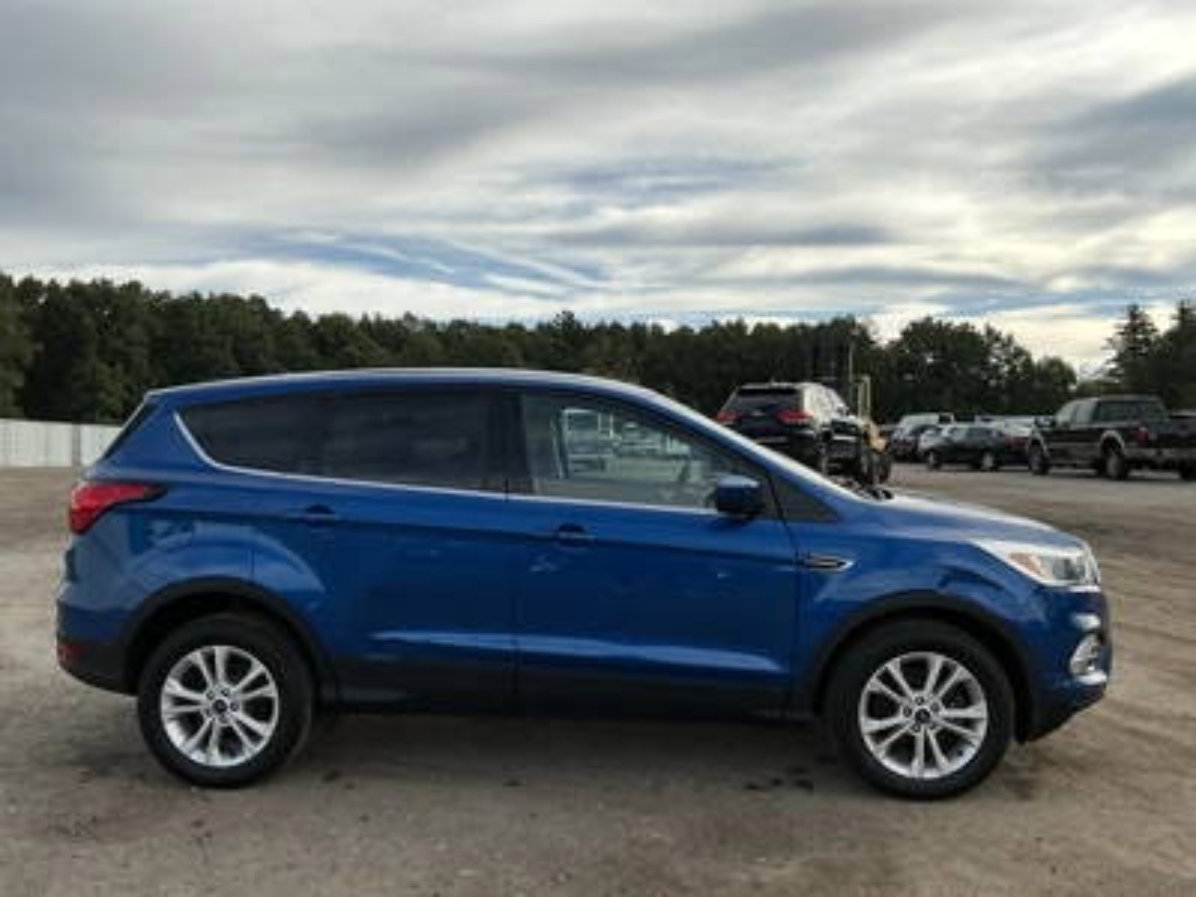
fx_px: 967
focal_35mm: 28
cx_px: 598
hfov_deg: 63.4
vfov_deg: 49.7
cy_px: 448
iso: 25
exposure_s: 1/1730
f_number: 1.8
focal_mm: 3
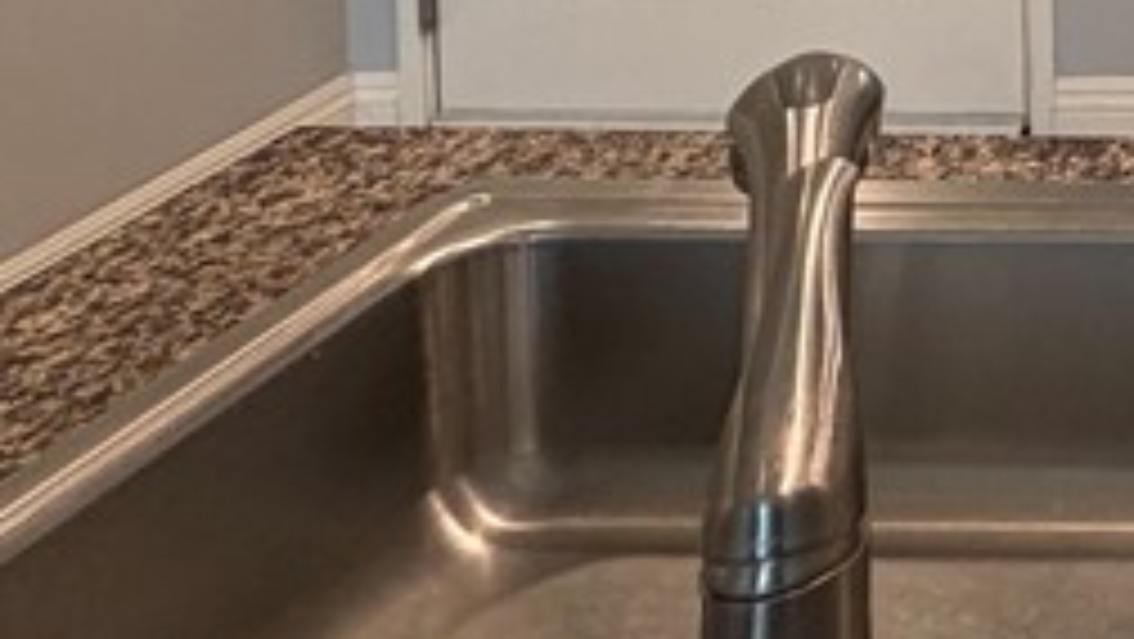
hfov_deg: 22.7
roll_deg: +0.6
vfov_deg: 14.9
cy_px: -738
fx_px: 1865
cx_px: 1944
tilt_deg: -2.8
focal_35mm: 62
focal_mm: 2.22
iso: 160
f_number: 2.2
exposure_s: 1/60
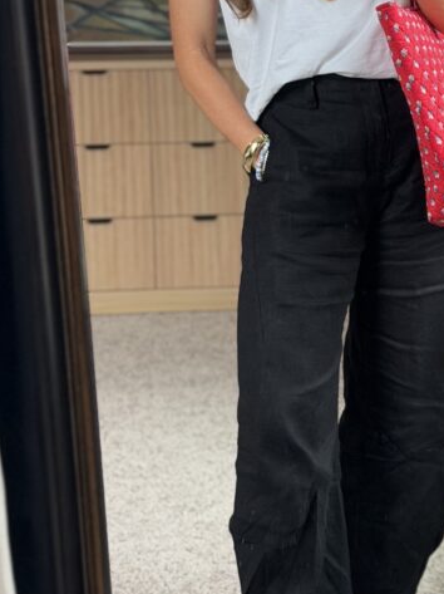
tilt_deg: -20.7
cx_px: 440
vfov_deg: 18.9
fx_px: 1781
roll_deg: +0.1
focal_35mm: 104
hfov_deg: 14.0
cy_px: 231
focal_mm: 6.76
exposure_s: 1/120
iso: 125
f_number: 1.78
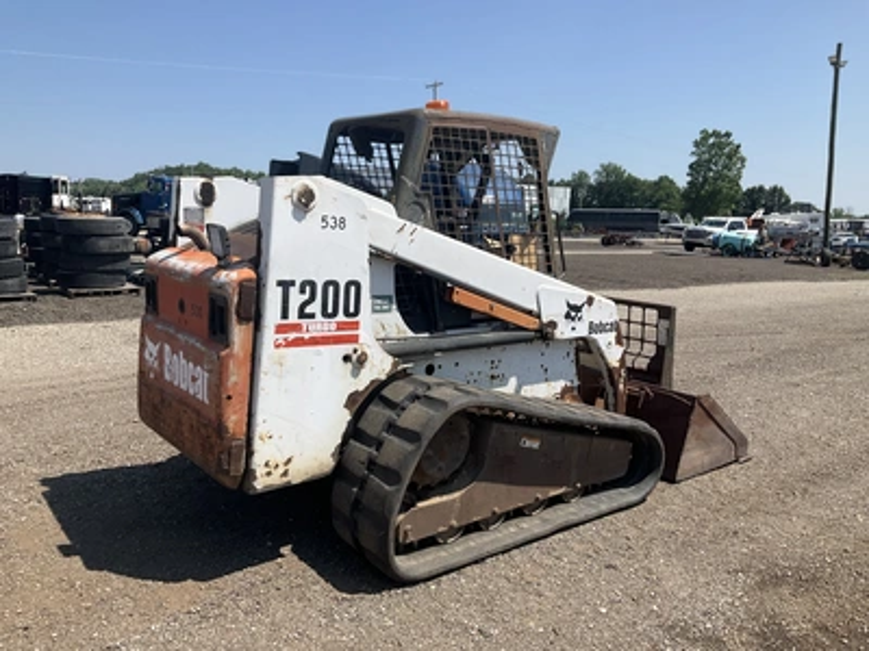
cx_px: 434
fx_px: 728
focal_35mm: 29
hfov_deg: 61.7
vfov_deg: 48.2
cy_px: 326
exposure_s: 1/2227
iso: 25
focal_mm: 3
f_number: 1.8
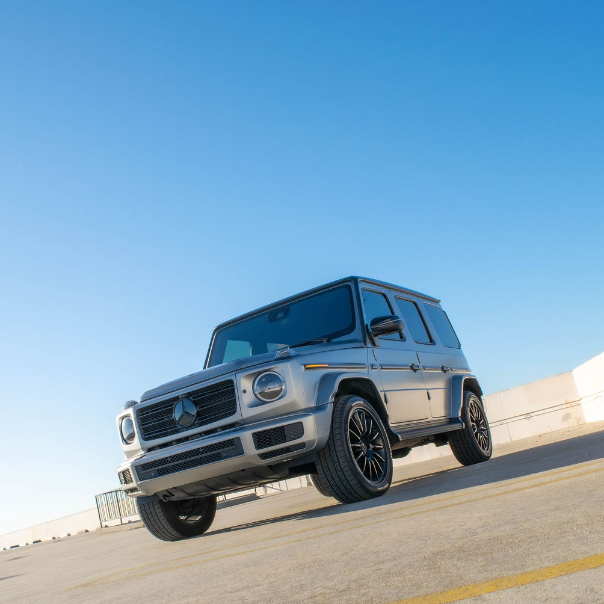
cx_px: 306
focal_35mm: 39
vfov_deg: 42.6
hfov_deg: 42.8
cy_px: 361
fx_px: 770
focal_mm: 20
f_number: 11
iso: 320
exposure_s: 1/500
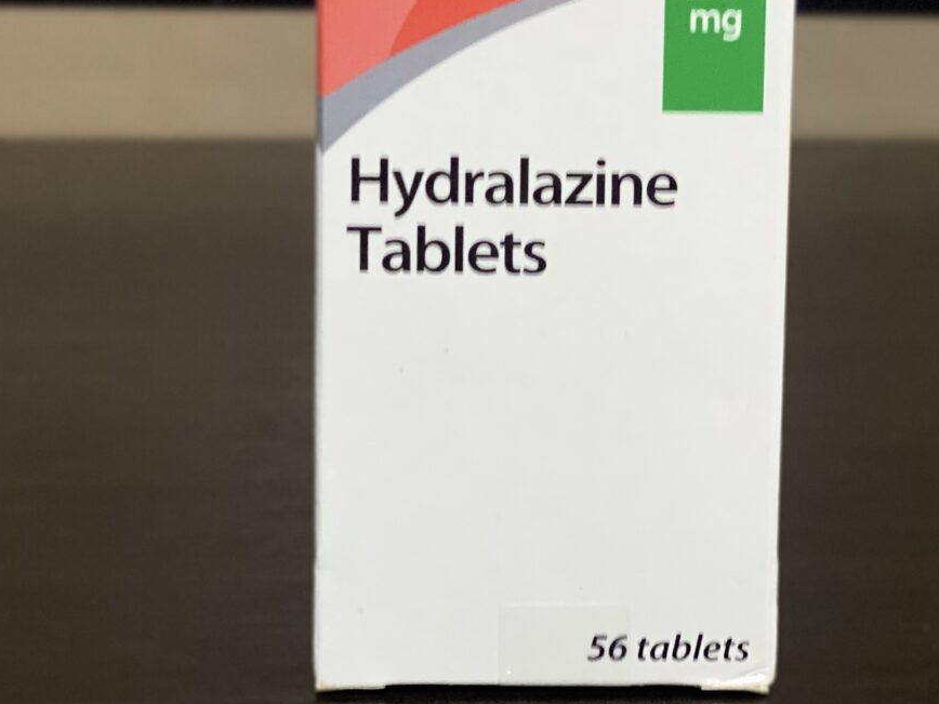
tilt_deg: -7.7
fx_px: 2496
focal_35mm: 92
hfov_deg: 21.3
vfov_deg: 16.0
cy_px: 145
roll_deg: +0.0
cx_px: 531
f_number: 2
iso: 200
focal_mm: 6
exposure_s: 1/33
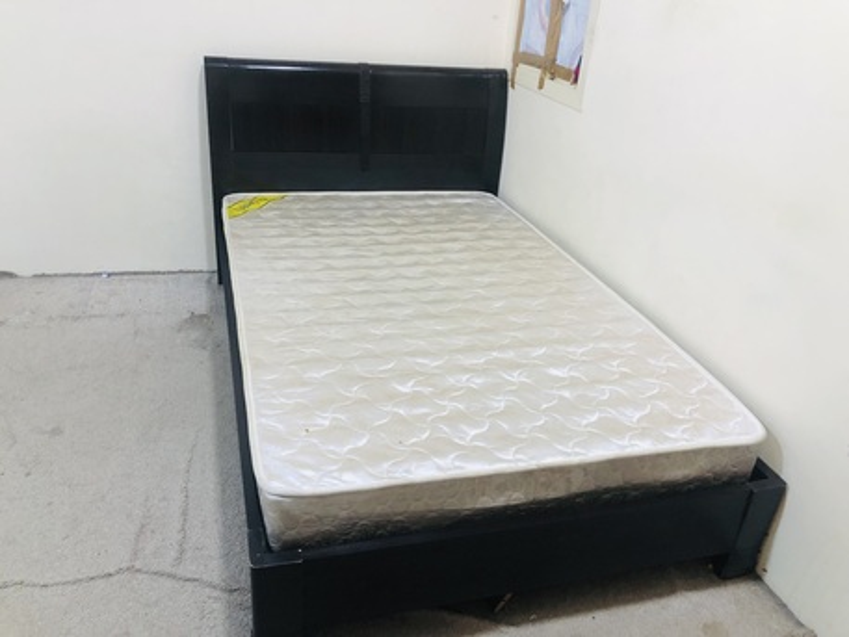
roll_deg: -4.8
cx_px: 424
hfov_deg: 63.4
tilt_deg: -28.0
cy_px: 318
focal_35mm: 28
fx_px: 687
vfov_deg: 49.8
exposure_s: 1/15
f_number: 1.8
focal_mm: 3.99
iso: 64
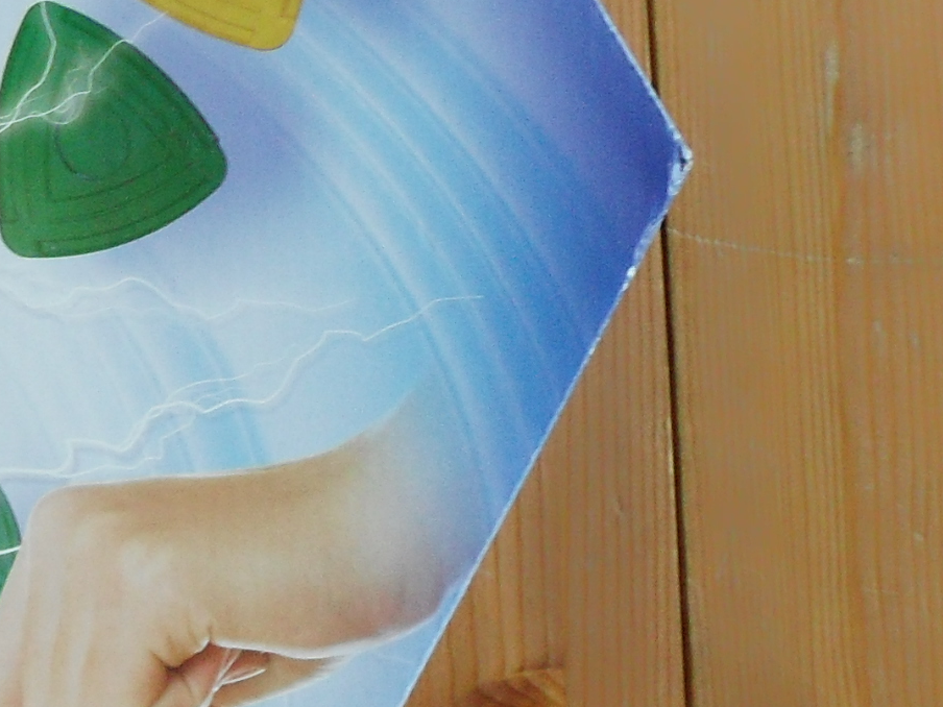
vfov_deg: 12.4
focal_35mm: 119
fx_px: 3242
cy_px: 186
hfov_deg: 15.2
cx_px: -495
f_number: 2.8
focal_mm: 6.2
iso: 100
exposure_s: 1/60
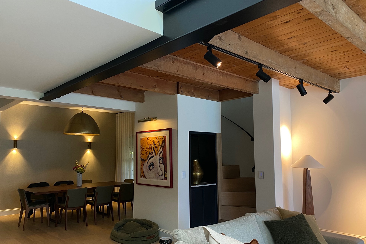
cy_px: 139
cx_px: 181
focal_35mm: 28
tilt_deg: +4.0
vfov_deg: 46.3
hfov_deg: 65.5
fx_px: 285
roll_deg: +0.2
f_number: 1.8
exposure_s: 1/50
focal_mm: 4.25
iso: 125
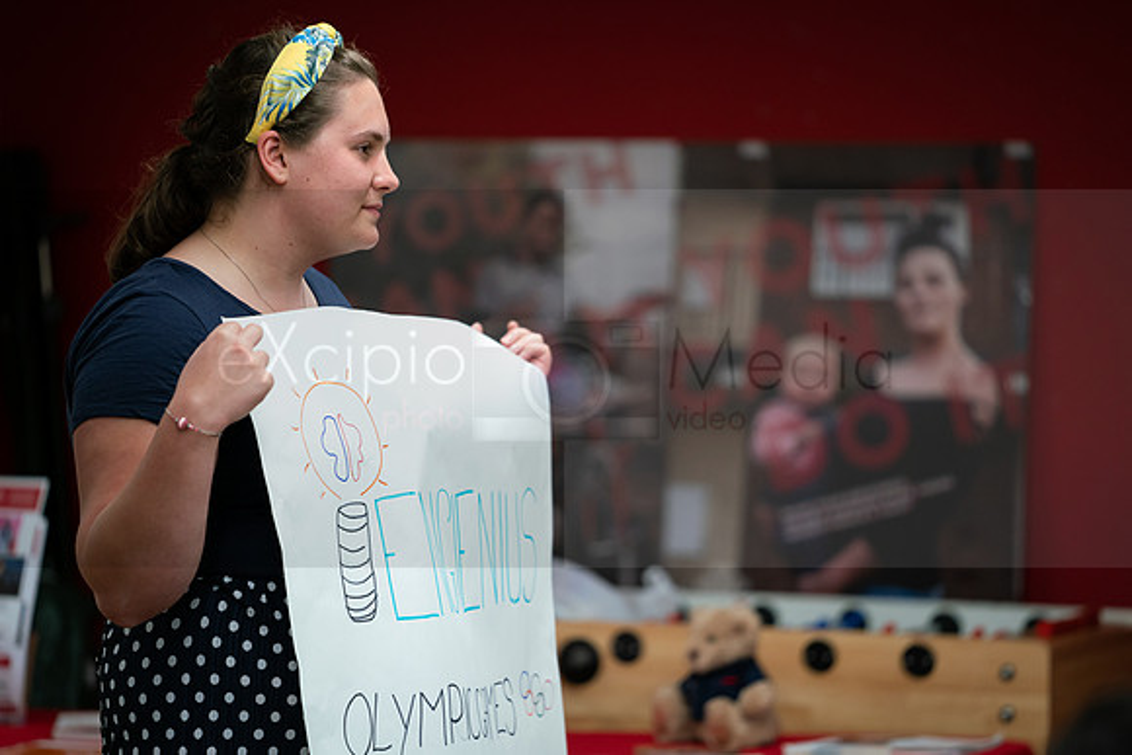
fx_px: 6671
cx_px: 596
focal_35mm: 212
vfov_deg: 6.5
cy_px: 394
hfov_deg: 9.7
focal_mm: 200
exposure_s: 1/200
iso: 1600
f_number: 2.8
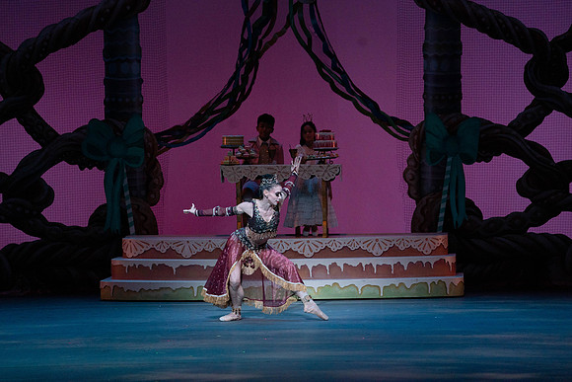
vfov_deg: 6.9
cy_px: 191
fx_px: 3178
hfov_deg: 10.3
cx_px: 286
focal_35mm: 200
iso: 3200
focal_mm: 200
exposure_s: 1/320
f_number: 5.6
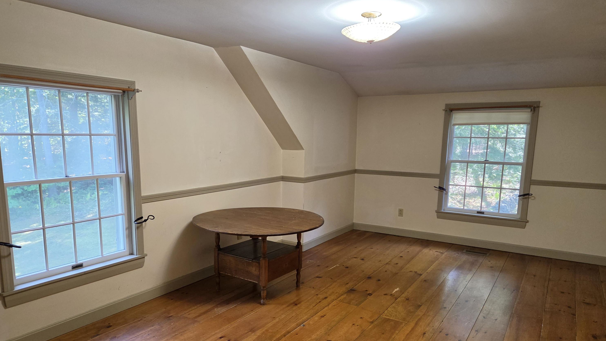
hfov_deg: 71.9
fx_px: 418
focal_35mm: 26
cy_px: 209
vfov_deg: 44.1
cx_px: 301
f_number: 1.8
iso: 250
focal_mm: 5.4
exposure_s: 1/120
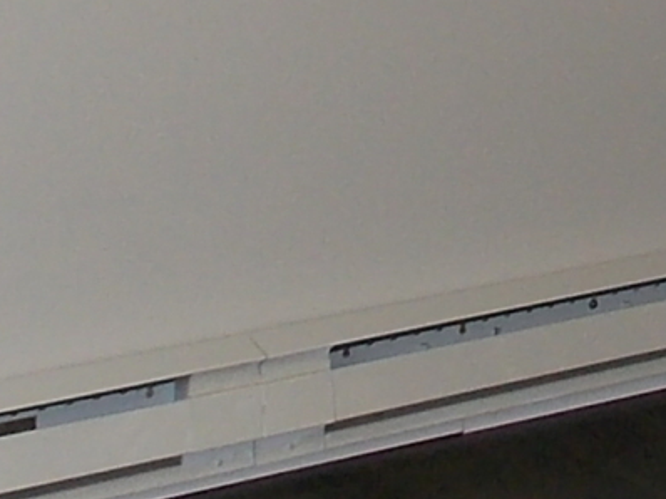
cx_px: 1220
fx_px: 2846
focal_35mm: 148
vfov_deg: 9.3
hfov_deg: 12.2
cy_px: -532
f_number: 3.1
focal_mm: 4
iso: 100
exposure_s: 1/30
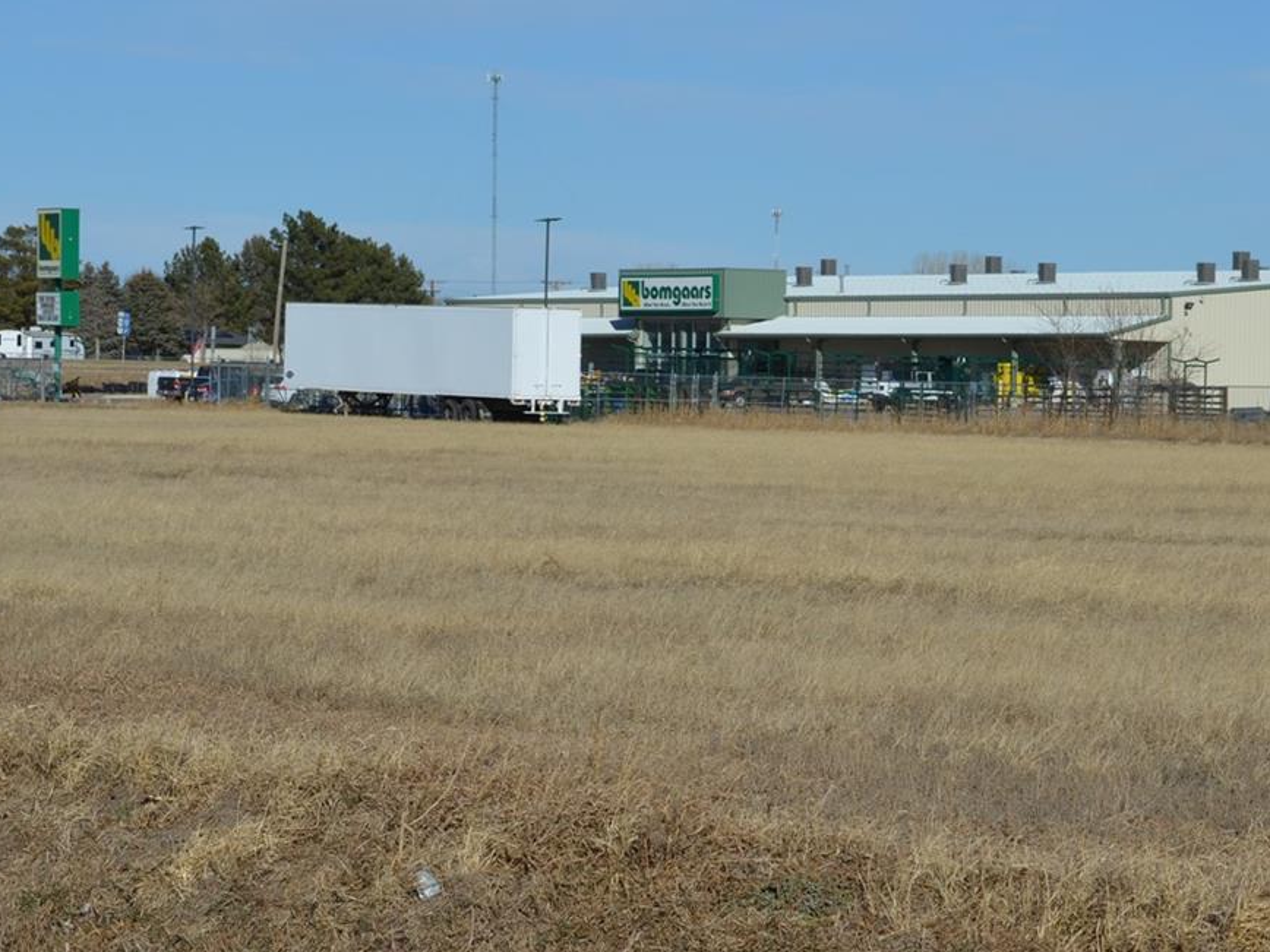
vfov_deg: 10.2
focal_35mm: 146
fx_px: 5352
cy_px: 673
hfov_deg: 13.5
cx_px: 875
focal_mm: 55
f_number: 10
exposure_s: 1/400
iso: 100
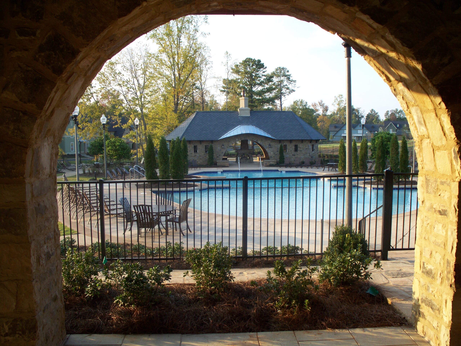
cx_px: 230
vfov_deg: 39.7
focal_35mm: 36
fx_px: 479
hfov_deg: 51.4
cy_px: 173
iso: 64
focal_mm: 7.54
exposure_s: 1/200
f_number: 2.8
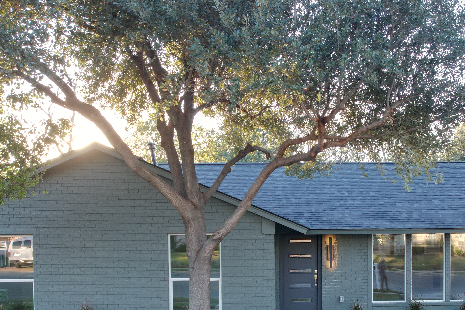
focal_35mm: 44
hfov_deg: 44.0
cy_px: 254
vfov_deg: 29.7
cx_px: 300
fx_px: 568
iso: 100
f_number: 2.8
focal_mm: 8.38
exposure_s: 1/40
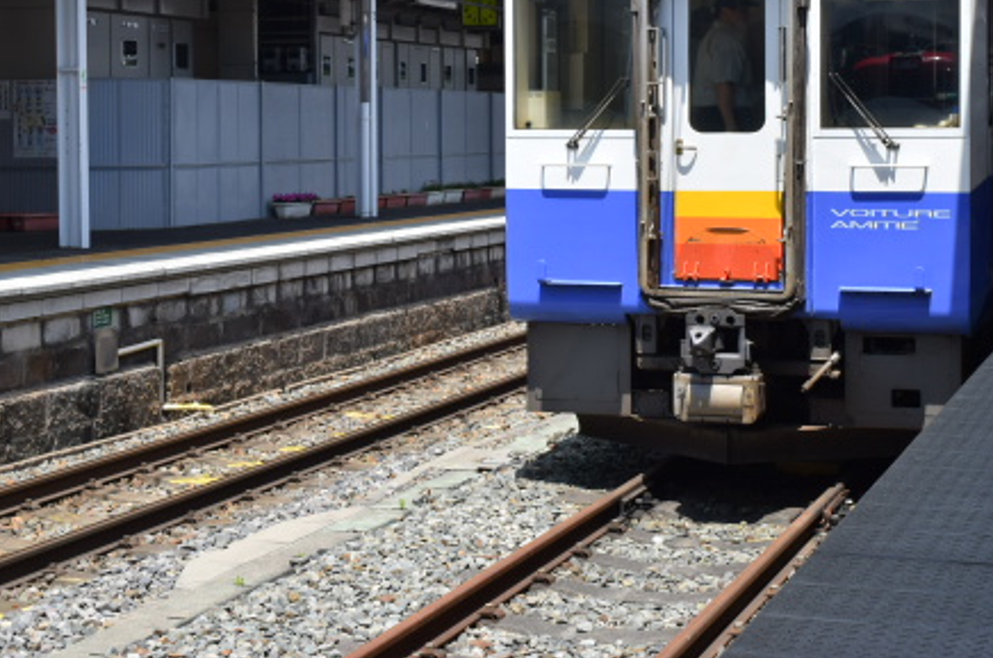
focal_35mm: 66
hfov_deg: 30.4
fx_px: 1817
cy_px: 180
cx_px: 615
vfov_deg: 20.4
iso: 200
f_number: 9
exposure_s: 1/320
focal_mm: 30
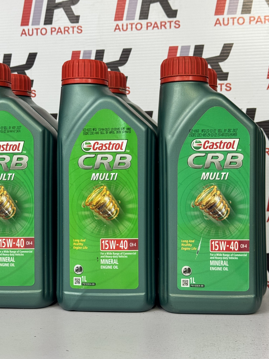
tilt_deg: -0.5
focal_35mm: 59
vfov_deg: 32.7
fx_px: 611
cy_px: 186
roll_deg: +0.0
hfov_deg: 24.8
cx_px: 107
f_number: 1.78
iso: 80
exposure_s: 1/50
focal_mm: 6.76
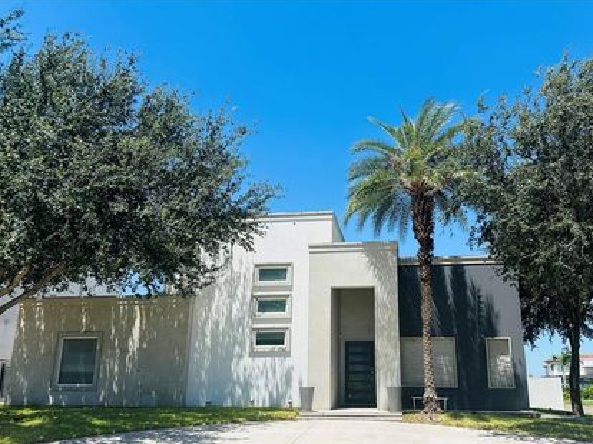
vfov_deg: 47.9
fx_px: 497
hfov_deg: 61.5
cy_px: 266
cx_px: 335
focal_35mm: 29
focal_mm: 6.86
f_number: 1.78
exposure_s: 1/4184
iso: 80
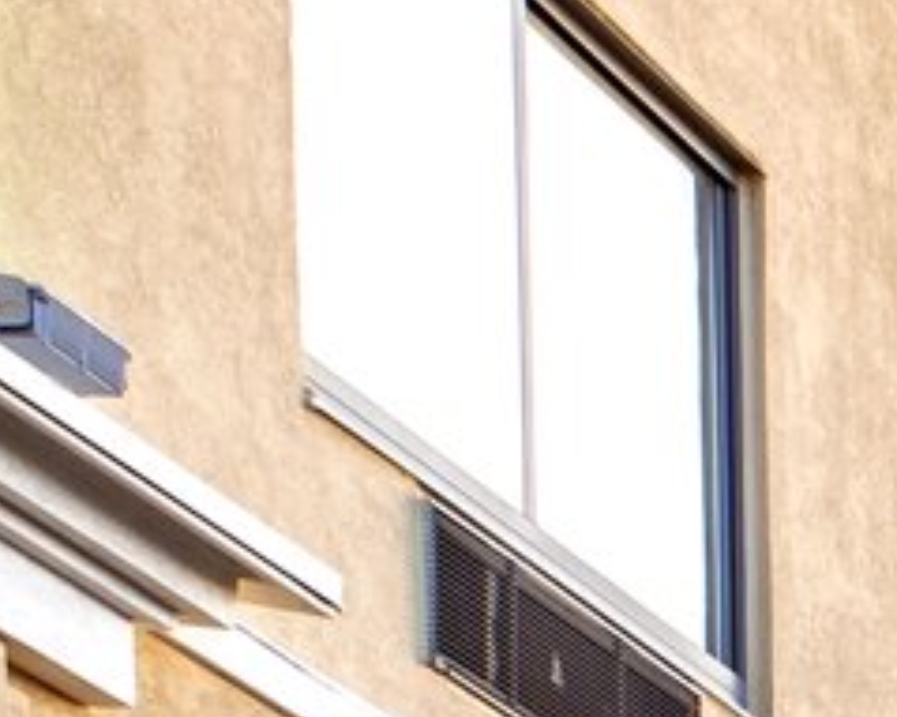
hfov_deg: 8.7
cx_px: 3284
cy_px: 2243
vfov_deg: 8.6
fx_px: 3848
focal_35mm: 145
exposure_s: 1/20
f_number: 10
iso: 200
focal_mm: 18
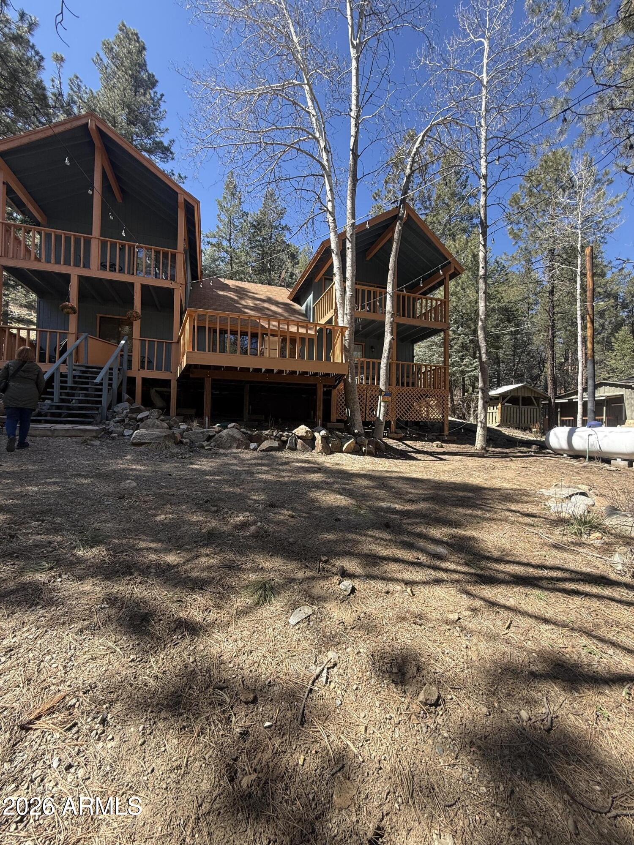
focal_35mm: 14
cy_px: 422
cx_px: 317
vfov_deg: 102.1
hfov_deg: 85.7
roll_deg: -0.8
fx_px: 342
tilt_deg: +2.0
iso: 50
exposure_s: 1/379
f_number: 2.2
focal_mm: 2.22
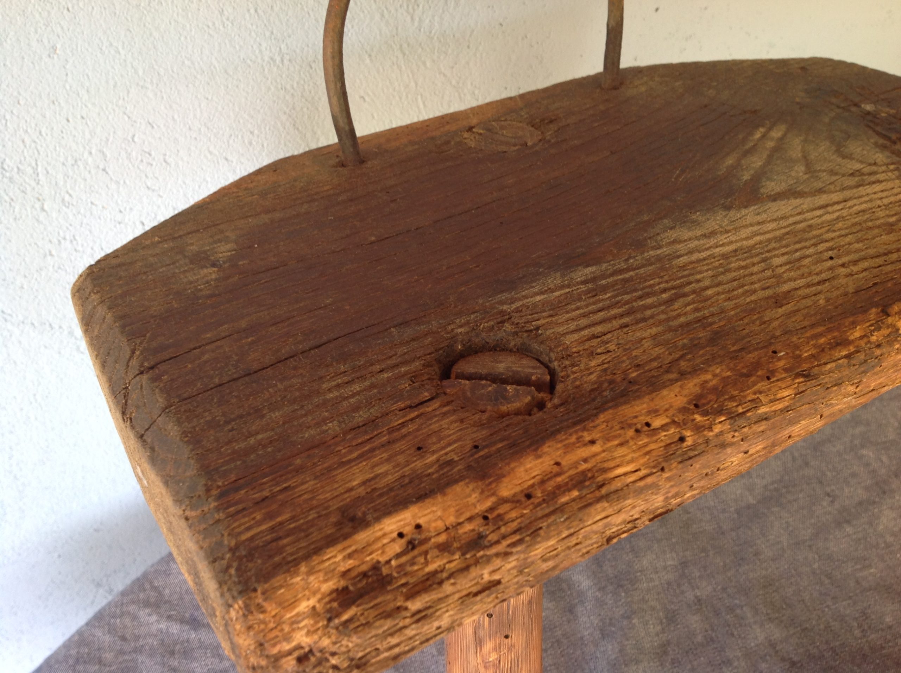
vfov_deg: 40.6
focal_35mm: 35
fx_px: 910
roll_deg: -1.6
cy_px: 336
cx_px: 450
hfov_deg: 52.7
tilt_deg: -40.8
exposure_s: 1/15
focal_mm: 4.28
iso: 50
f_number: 2.4
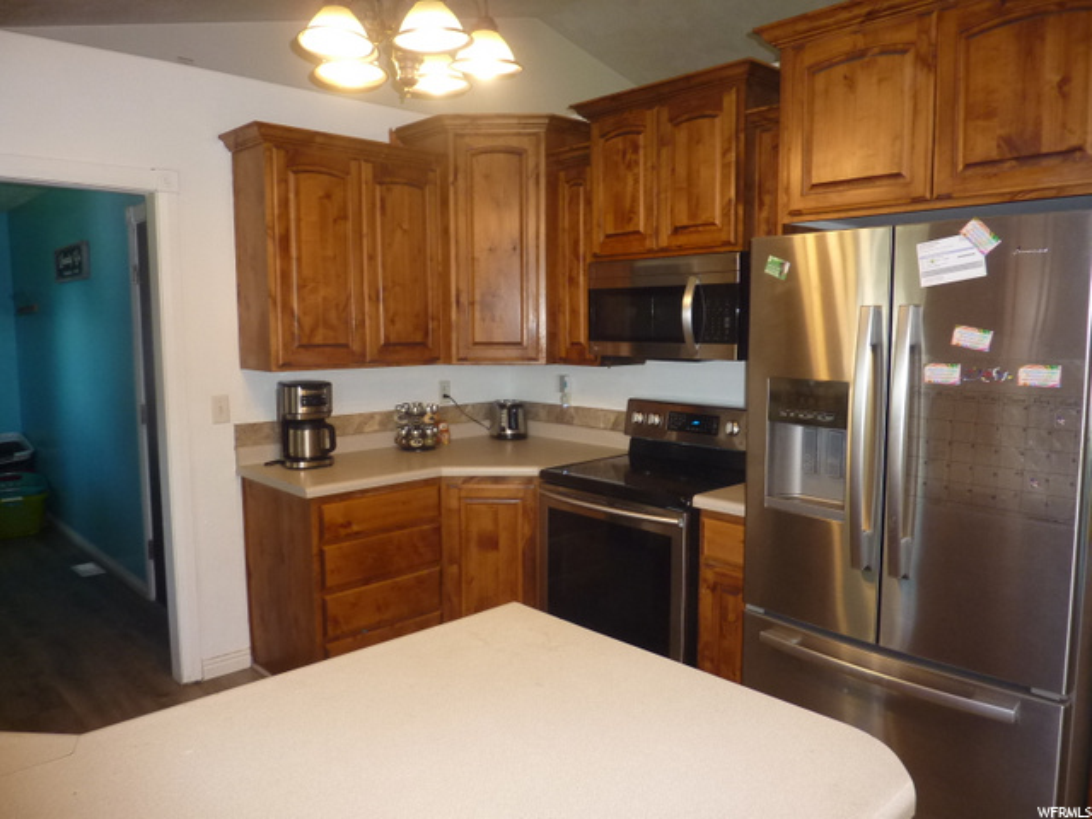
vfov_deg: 54.9
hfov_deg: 69.4
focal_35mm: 25
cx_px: 546
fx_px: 789
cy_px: 410
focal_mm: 4.1
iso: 200
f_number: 3.3
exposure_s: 1/30
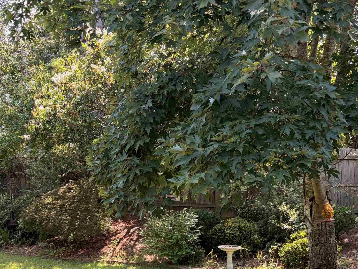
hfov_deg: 35.2
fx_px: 558
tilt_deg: -1.3
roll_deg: +1.9
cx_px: 120
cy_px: 246
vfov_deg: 26.1
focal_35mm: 54
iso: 50
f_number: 1.6
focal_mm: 5.96
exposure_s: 1/430
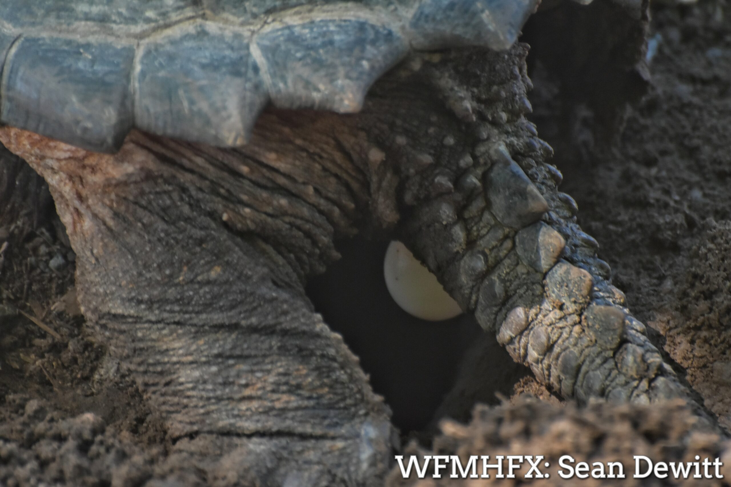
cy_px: 244
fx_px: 9137
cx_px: 366
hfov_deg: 4.6
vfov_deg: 3.1
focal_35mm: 450
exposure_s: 1/400
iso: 1250
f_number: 6.3
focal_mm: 300
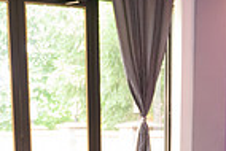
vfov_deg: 12.6
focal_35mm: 98
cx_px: 142
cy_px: 284
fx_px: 616
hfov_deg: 20.8
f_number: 3.2
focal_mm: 24
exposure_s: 1/125
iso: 1600
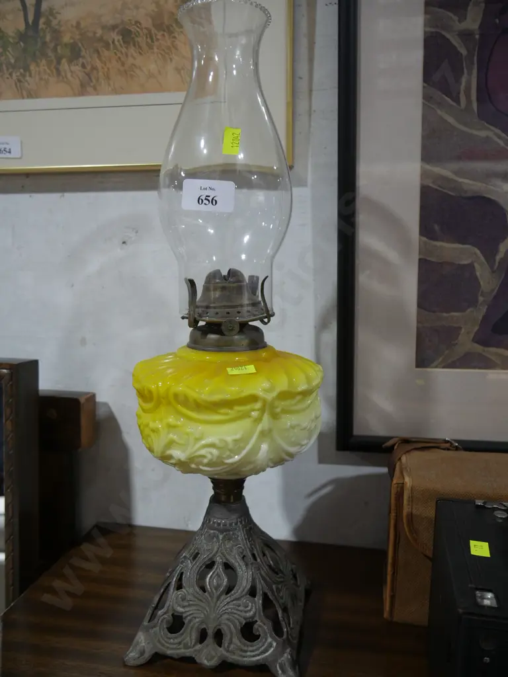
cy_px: 338
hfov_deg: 49.7
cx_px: 254
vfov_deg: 63.4
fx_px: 548
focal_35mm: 28
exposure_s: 1/60
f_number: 3.5
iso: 400
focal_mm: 14
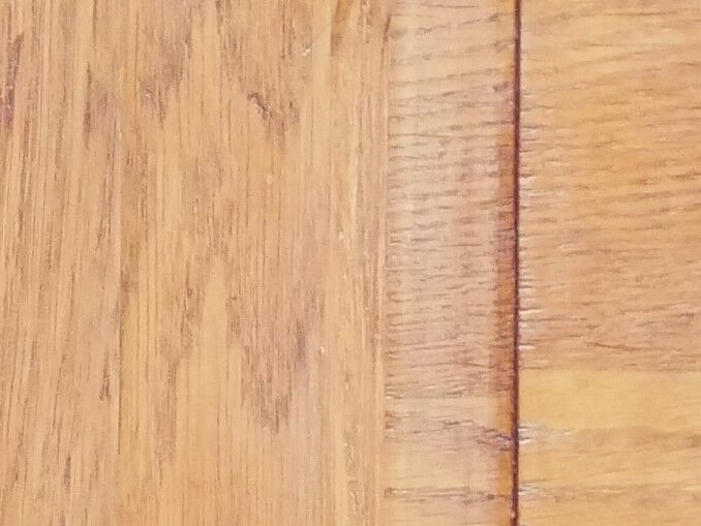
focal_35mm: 271
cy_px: 1319
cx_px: -1126
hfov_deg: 6.8
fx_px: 5490
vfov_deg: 5.3
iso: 3200
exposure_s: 1/40
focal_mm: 20
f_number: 1.7
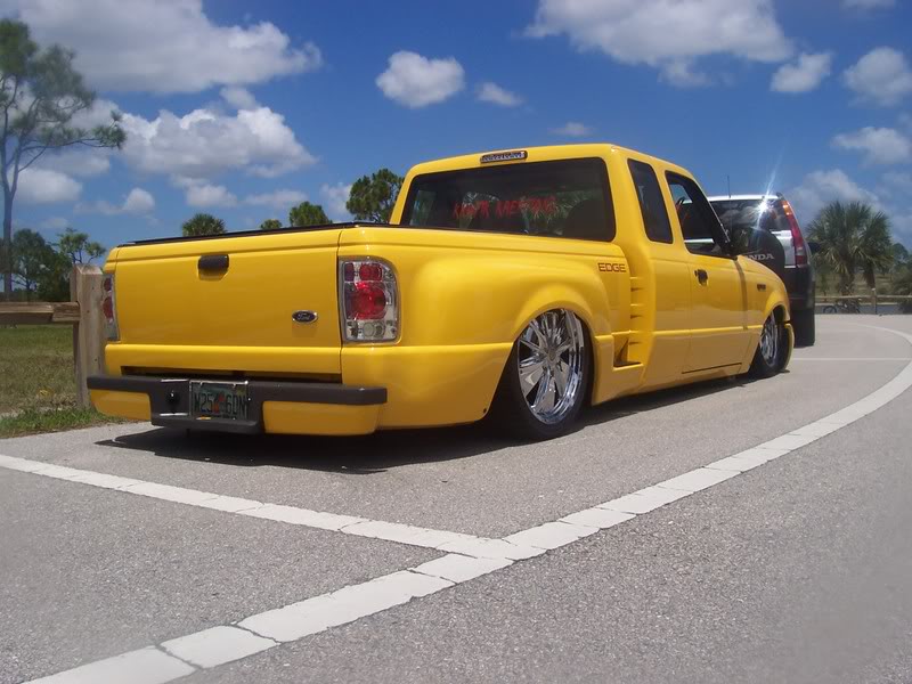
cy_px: 342
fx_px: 975
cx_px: 456
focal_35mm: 37
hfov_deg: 50.1
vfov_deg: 38.7
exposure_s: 1/1000
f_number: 5.6
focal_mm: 5.6
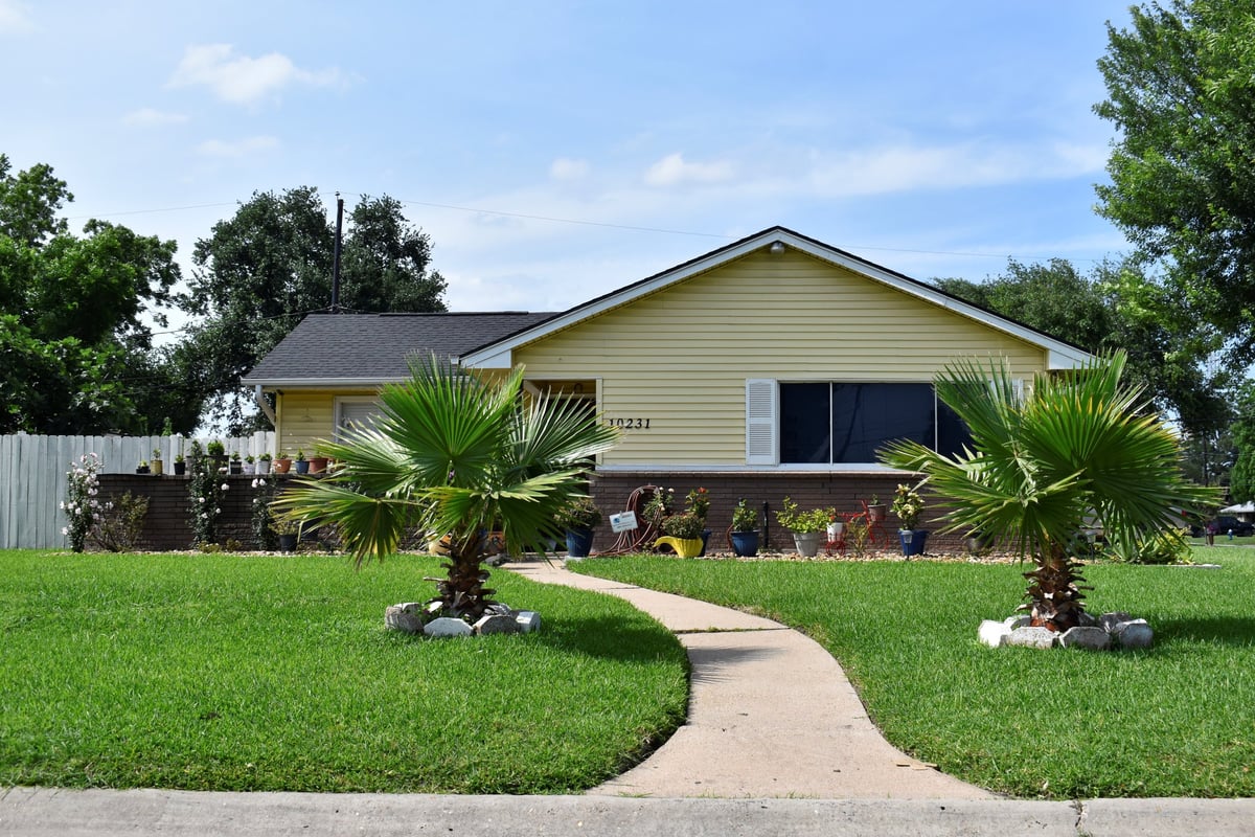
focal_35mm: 40
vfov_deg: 33.0
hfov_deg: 47.9
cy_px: 418
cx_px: 628
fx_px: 1412
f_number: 6.3
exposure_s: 1/1600
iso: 400
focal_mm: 27
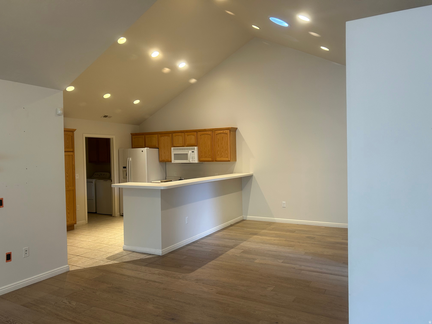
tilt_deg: -1.2
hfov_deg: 67.3
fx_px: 324
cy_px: 162
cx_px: 216
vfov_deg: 53.1
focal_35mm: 26
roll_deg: +1.2
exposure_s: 1/60
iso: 80
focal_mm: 5.7
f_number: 1.5
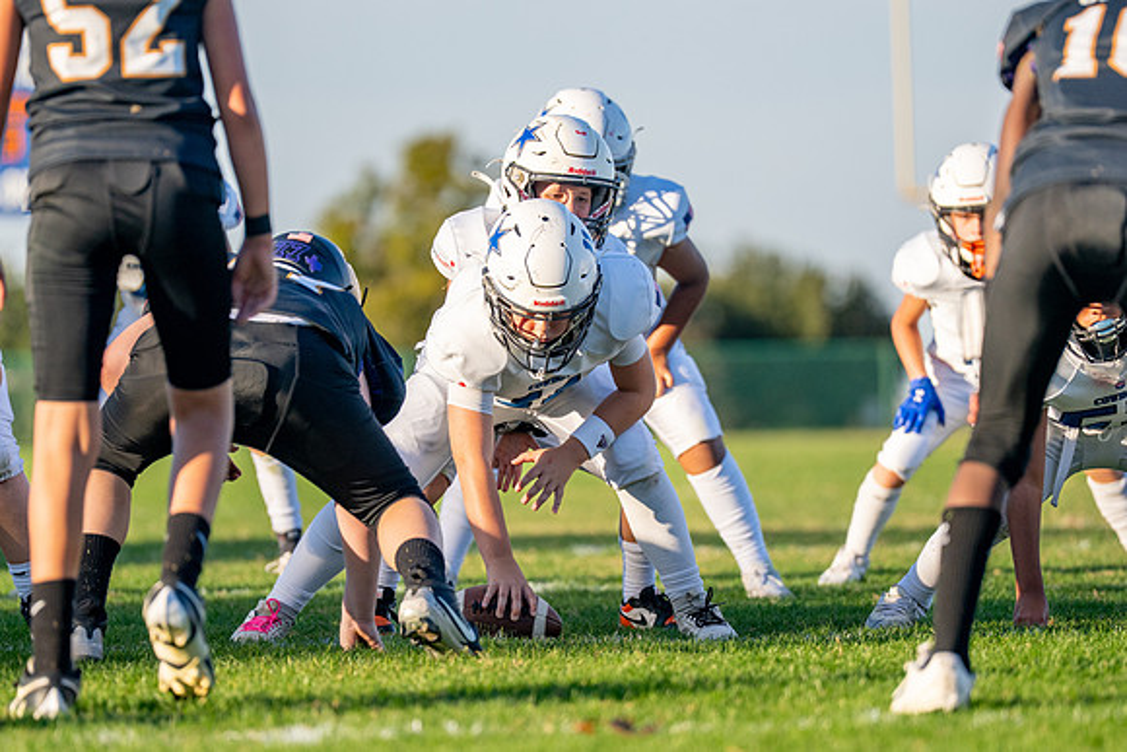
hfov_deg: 7.0
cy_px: 435
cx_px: 556
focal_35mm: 295
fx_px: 9234
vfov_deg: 4.7
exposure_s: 1/2500
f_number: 2.8
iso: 200
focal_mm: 200
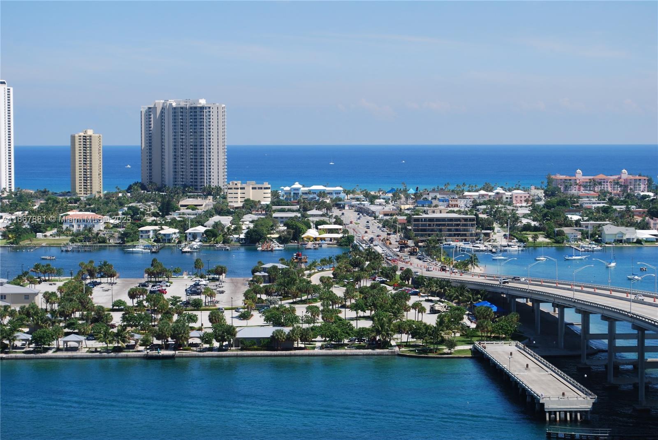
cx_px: 329
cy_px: 220
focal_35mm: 82
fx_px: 1509
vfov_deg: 16.6
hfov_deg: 24.6
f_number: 8
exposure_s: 1/250
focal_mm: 55
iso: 100
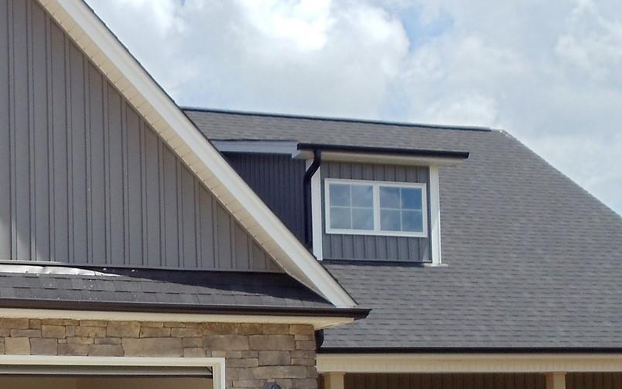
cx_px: 149
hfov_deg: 17.6
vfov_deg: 11.0
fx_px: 2001
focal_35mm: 118
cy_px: 363
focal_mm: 6
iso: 80
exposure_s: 1/250
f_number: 7.1
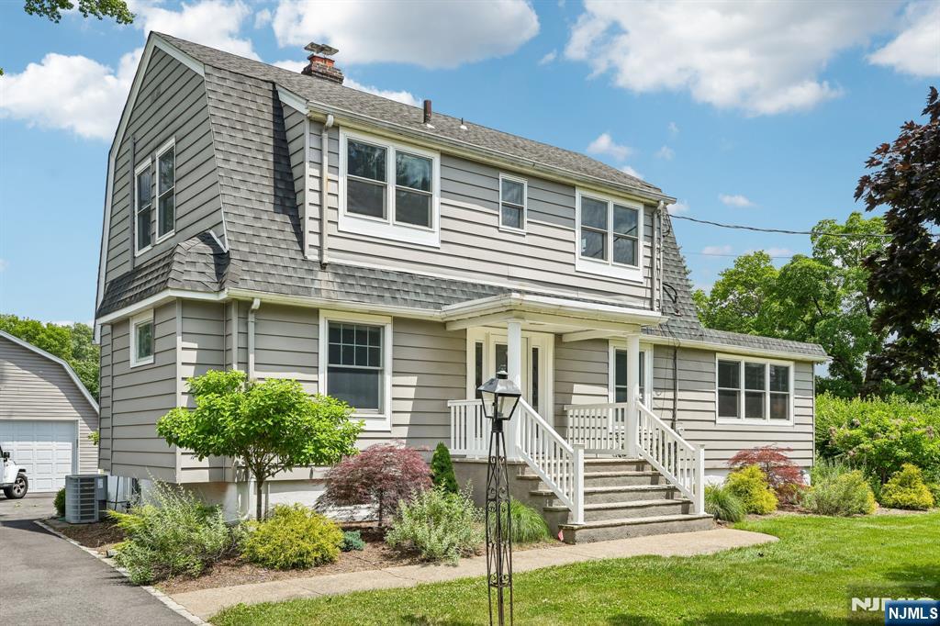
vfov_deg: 42.3
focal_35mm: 31
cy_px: 313
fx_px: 809
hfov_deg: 60.3
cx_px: 470
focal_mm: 31
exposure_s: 1/250
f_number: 9
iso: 100
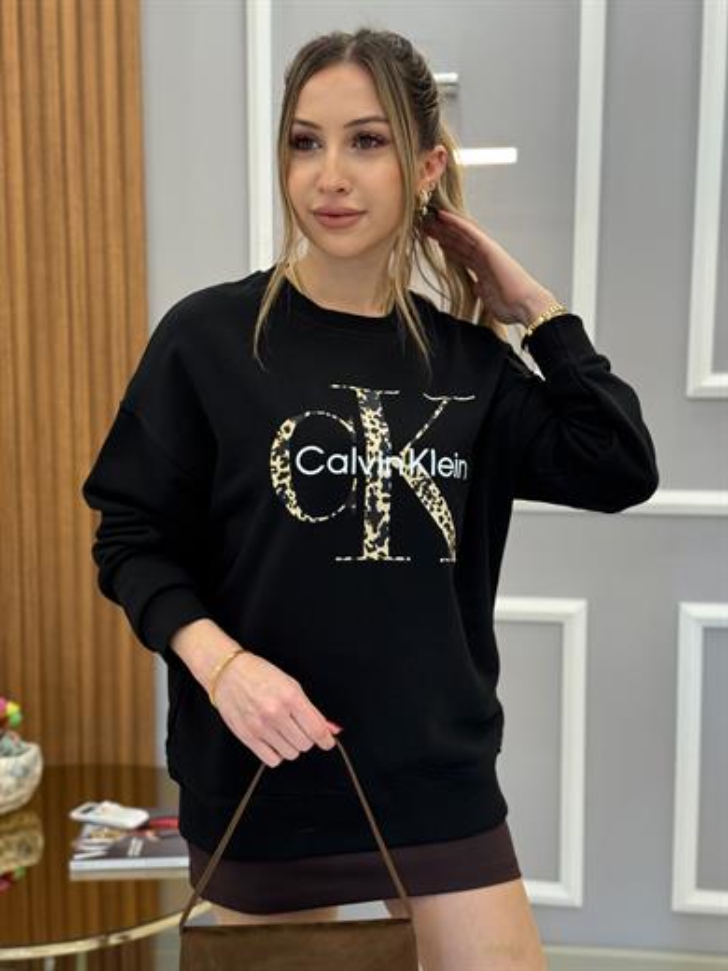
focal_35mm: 48
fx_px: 1346
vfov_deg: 39.7
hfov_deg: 30.3
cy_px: 486
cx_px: 364
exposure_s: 1/127
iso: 100
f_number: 1.78
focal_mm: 6.76
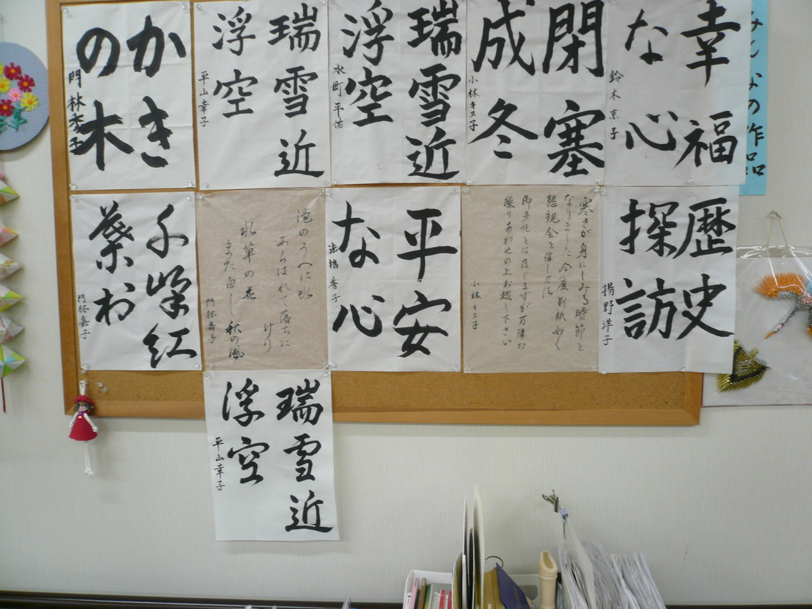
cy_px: 304
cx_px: 406
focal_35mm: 28
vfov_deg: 49.7
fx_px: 657
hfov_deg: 63.4
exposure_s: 1/40
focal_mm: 4.6
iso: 100
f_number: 2.8
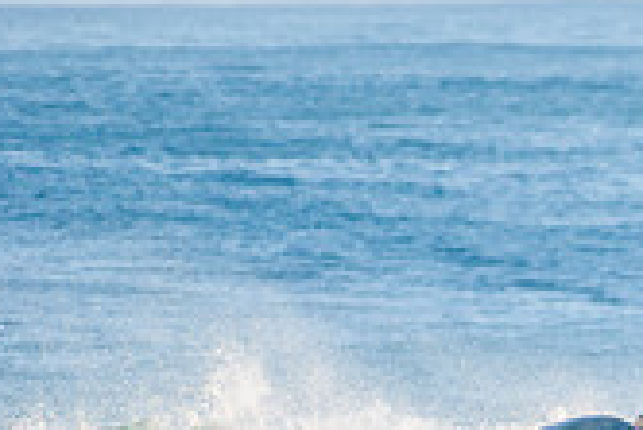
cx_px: 1100
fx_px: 31212
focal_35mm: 1746
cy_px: 664
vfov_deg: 0.8
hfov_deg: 1.2
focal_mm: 500
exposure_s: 1/1600
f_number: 5.6
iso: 360
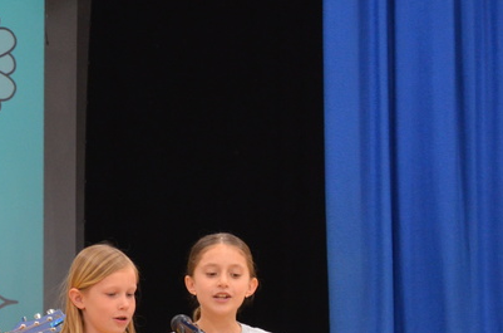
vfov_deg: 7.4
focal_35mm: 184
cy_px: 354
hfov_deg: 11.1
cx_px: -14
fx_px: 2564
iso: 1250
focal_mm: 48
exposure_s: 1/60
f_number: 5.3
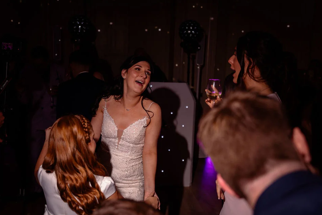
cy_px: 108
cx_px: 151
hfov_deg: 48.4
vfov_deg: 33.4
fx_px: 358
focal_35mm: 40
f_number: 2.8
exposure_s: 1/200
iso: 64
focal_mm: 37
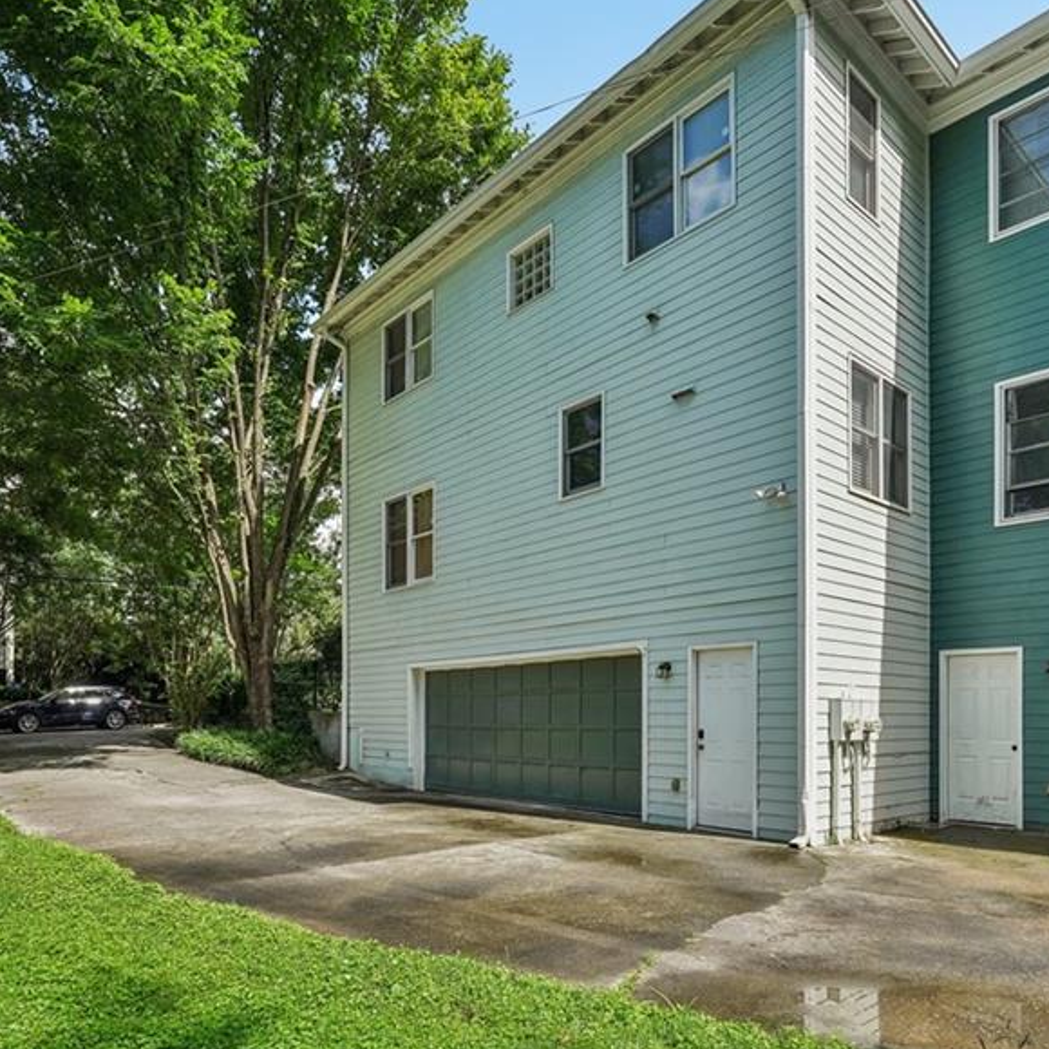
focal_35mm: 24
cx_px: 461
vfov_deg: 64.9
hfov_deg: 64.8
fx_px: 823
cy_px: 486
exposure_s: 1/800
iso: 800
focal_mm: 16
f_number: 8
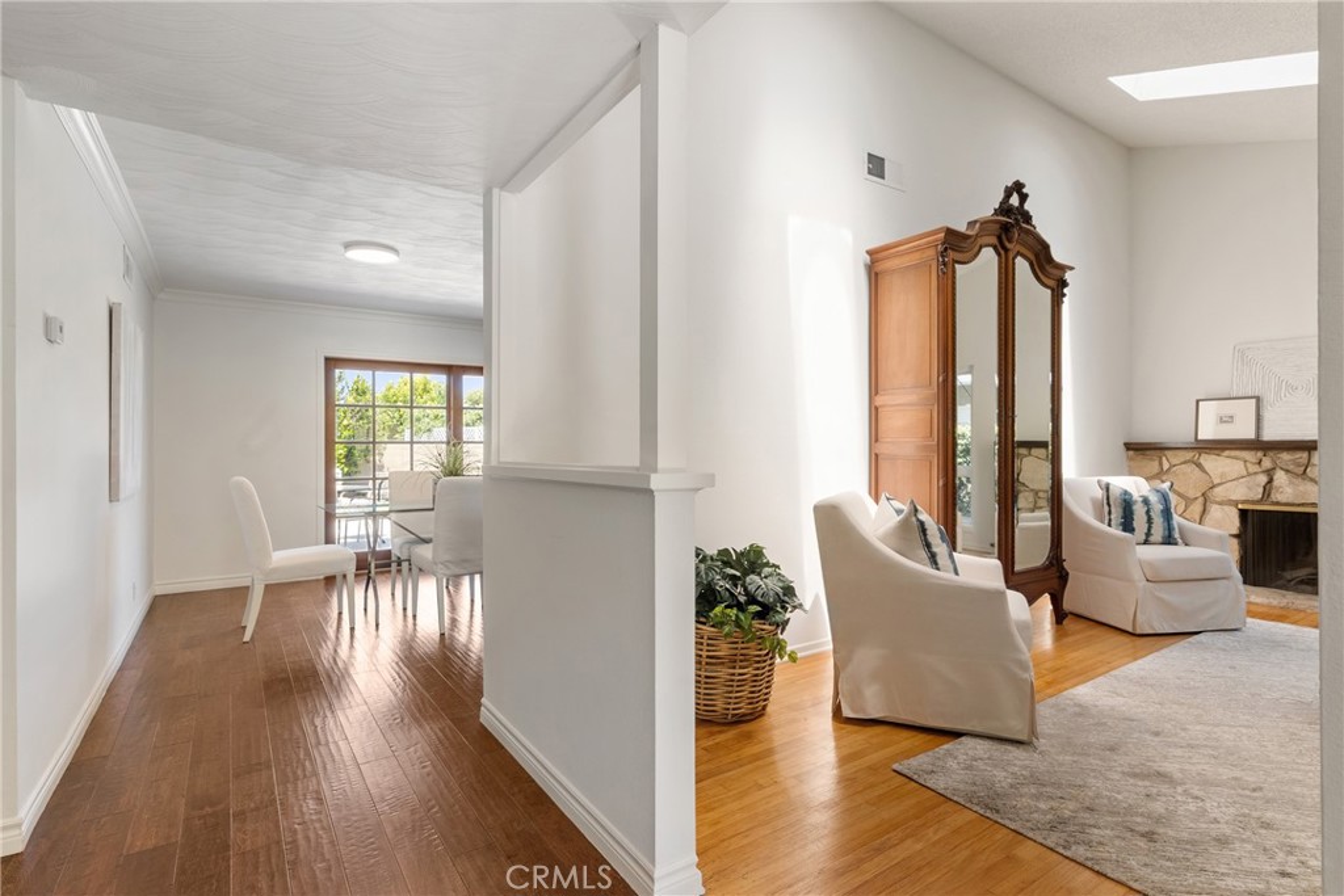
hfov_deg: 93.3
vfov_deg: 70.5
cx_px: 672
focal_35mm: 17
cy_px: 448
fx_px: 635
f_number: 9
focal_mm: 17
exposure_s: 1/8
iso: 320
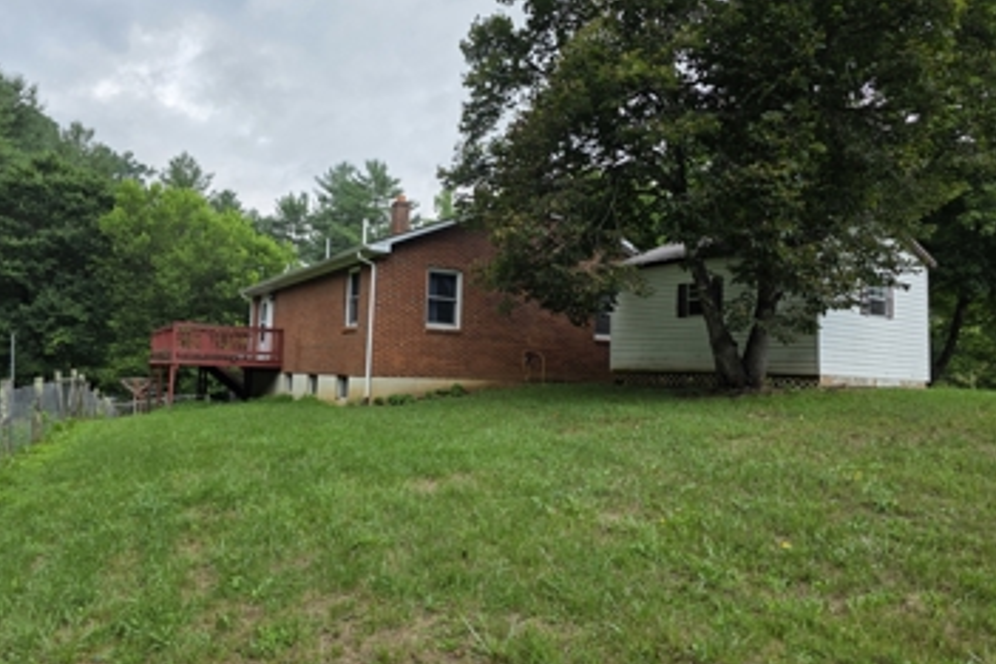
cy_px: 314
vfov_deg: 51.3
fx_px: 692
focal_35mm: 25
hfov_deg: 71.5
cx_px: 478
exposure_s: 1/2417
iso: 80
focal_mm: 6.3
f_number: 1.7
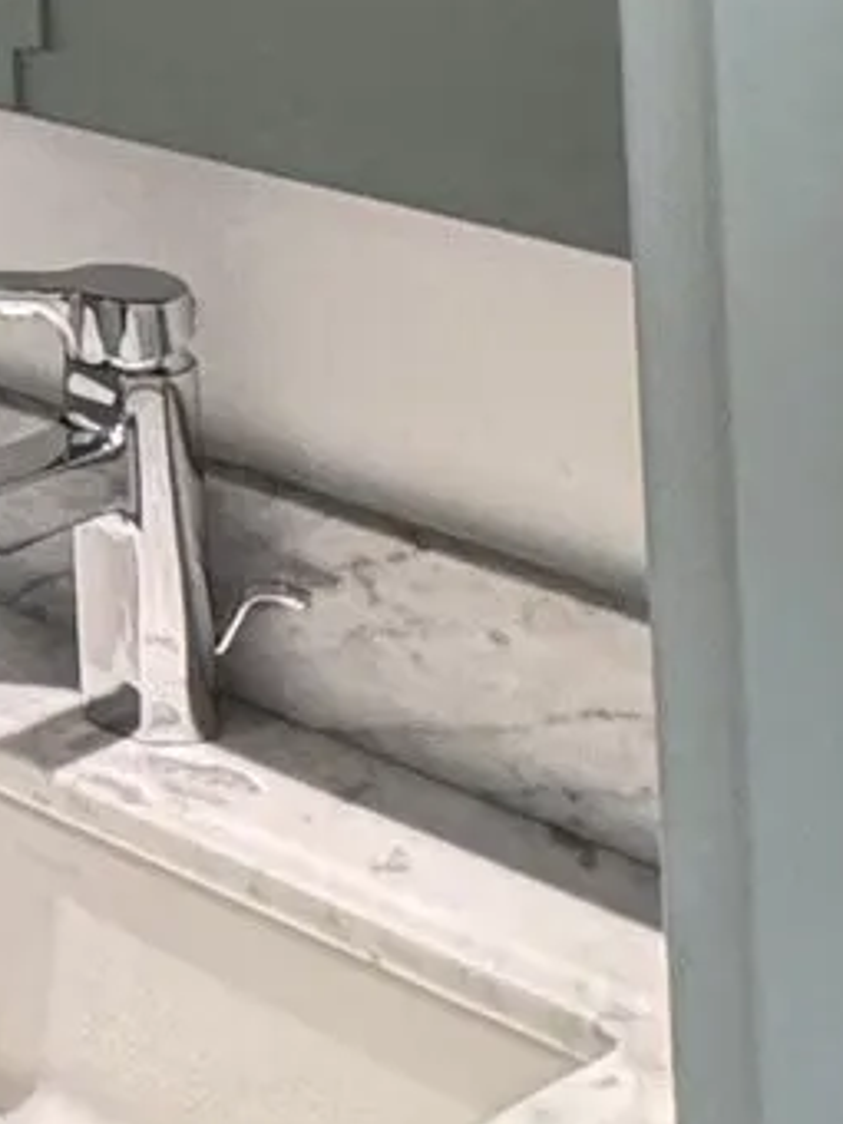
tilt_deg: -1.9
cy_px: -655
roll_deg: +5.0
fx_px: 3085
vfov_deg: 18.0
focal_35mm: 95
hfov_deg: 10.7
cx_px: -1673
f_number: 2.2
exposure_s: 1/60
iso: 200
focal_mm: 2.22
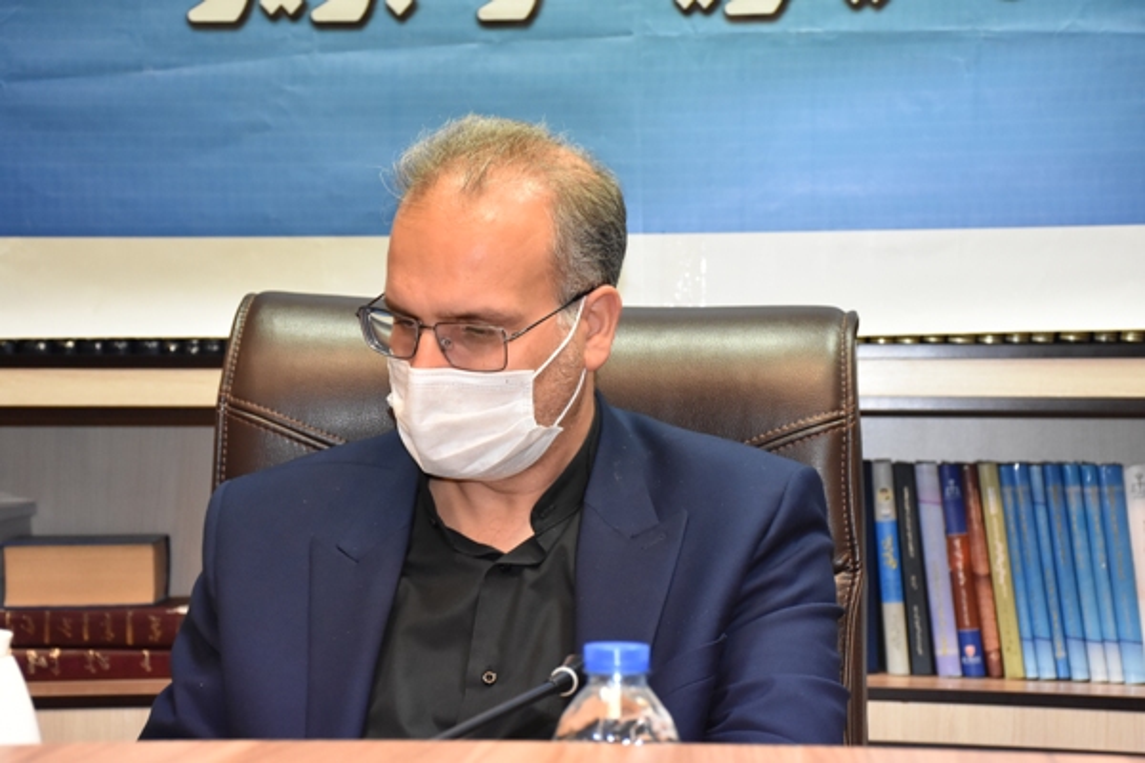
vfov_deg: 17.5
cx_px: 572
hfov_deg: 26.0
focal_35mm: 78
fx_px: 2481
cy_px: 382
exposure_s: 1/250
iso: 2500
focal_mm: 52
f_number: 6.3
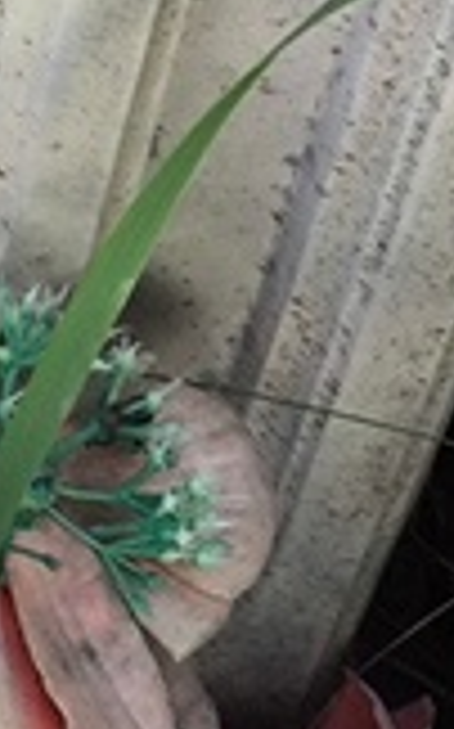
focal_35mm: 262
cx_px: -852
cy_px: -243
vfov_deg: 7.9
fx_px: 5196
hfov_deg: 4.8
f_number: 1.7
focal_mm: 4.71
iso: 50
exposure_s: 1/184
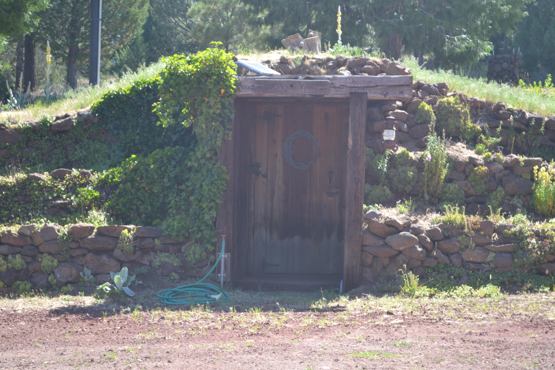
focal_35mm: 72
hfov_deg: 28.1
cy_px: 185
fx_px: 1110
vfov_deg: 18.9
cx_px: 278
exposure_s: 1/80
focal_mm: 48
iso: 100
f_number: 5.6
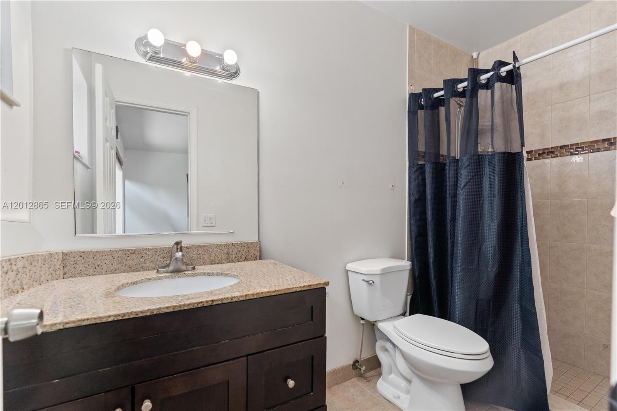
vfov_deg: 73.7
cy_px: 206
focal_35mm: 16
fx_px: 274
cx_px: 308
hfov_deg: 96.7
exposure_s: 1/15
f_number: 4.5
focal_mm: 16
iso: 320
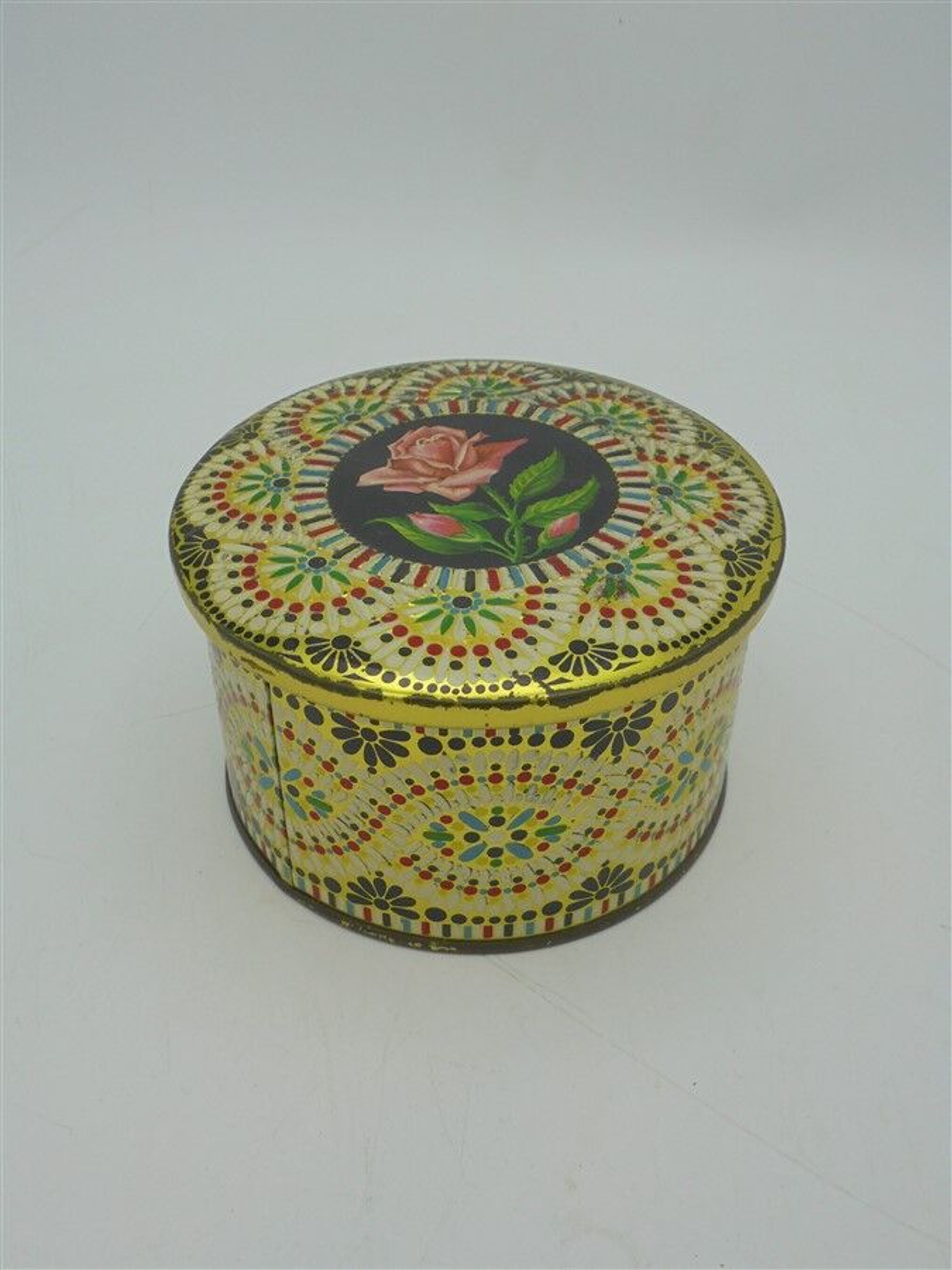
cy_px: 635
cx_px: 476
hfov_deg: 41.8
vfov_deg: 54.0
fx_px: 1247
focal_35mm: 34
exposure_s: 1/80
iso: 100
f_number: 4
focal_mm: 6.1
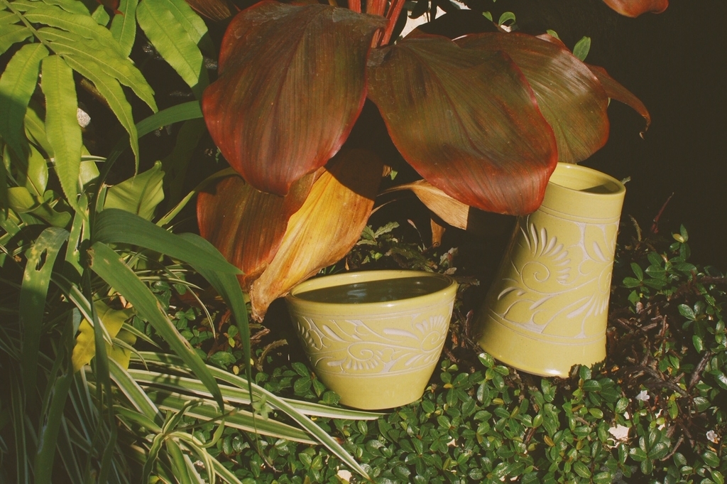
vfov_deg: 25.7
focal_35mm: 52
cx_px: 364
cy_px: 242
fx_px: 1059
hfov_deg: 37.9
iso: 800
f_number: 16
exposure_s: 1/400
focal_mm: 35
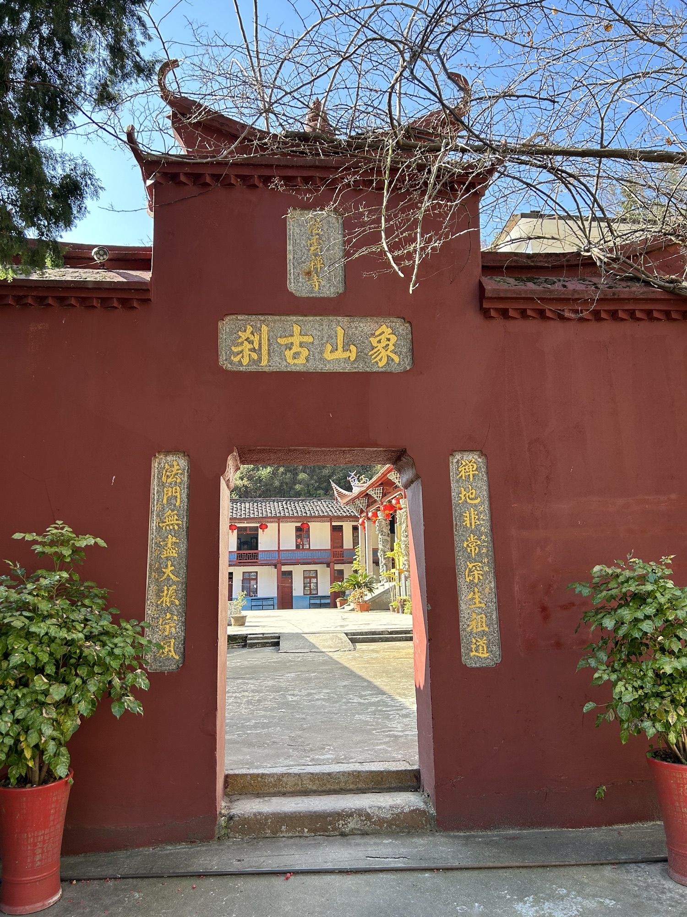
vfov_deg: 67.3
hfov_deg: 53.1
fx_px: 688
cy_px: 458
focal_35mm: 26
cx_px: 344
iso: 50
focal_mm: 5.7
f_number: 1.5
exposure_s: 1/533
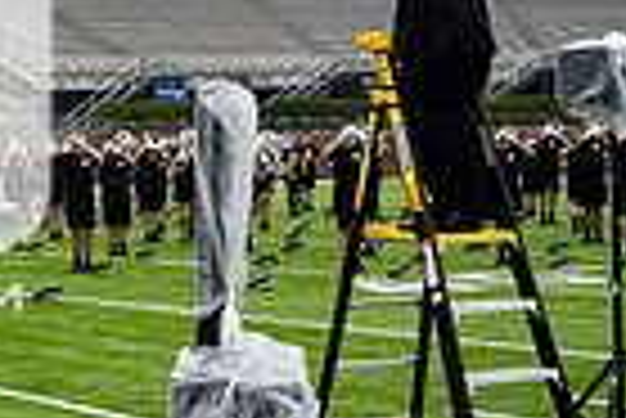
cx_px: -288
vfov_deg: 13.4
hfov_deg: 18.0
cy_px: 137
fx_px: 1775
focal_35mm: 102
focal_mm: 24.5
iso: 320
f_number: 4
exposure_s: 1/200
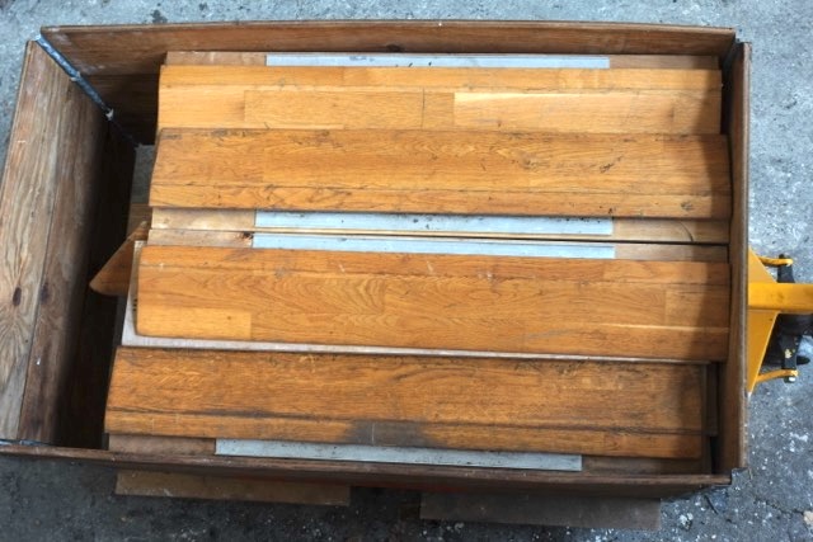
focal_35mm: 46
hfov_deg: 42.7
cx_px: 406
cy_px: 271
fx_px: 1039
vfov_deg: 29.3
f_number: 2.8
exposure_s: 1/40
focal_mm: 16.84
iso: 100
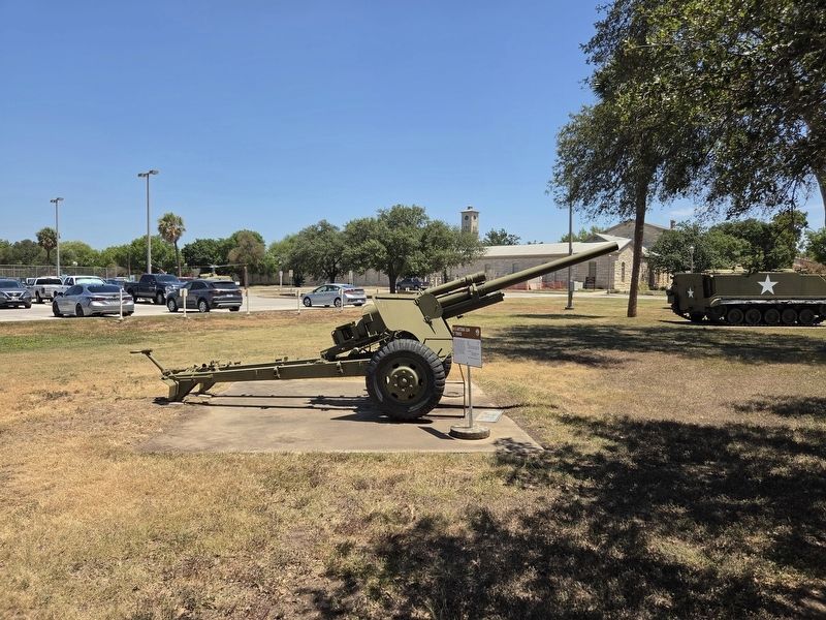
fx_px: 549
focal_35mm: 23
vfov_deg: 58.9
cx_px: 413
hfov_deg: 73.9
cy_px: 310
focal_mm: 5.4
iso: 80
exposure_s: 1/3935
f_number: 1.8
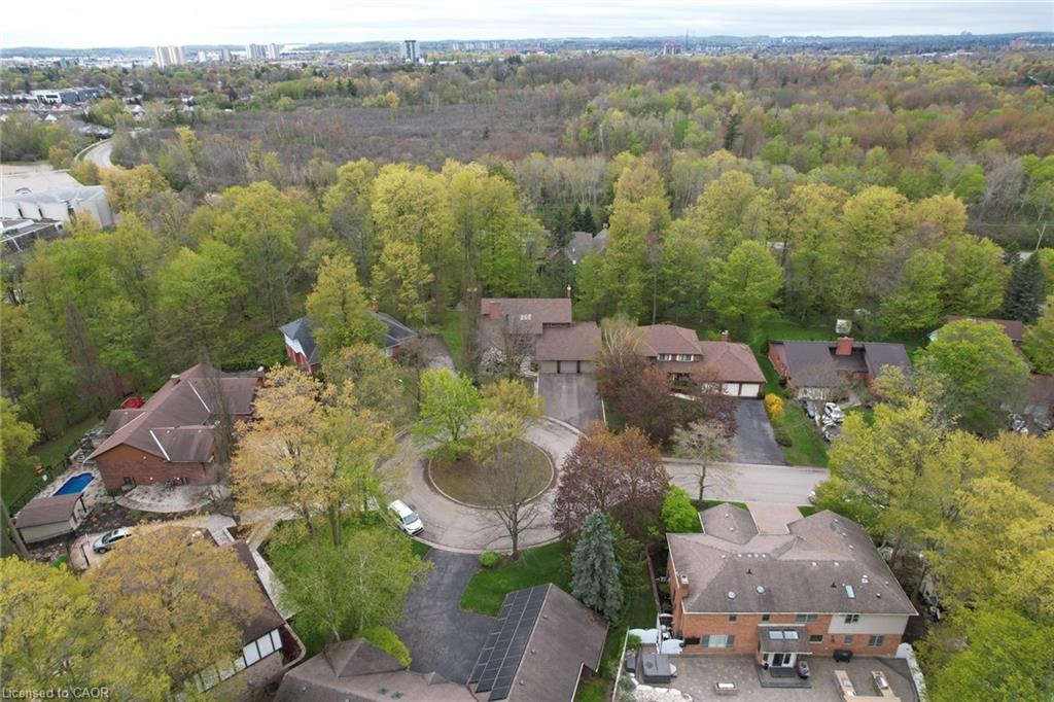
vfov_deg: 57.2
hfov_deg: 78.6
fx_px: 644
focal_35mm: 22
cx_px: 527
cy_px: 351
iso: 100
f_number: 2.8
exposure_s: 1/50
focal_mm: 8.38
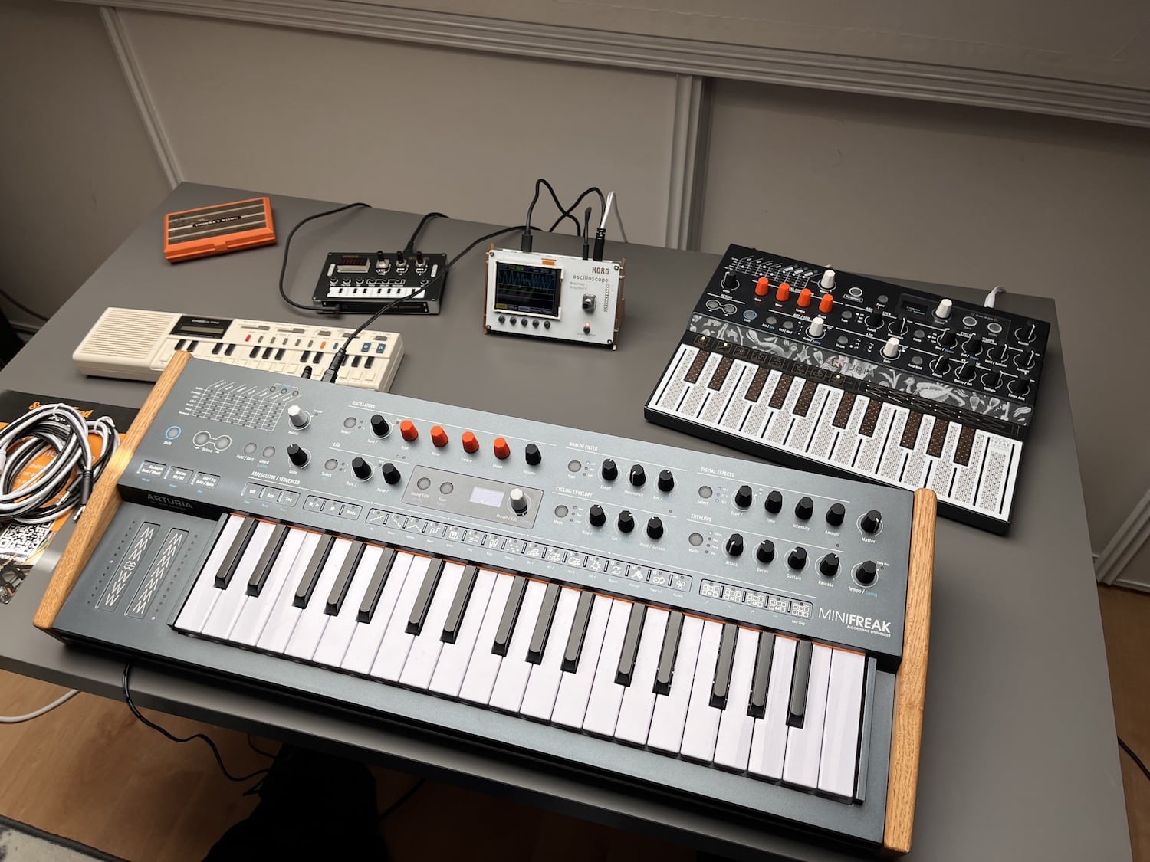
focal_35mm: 26
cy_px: 431
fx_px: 864
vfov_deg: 53.1
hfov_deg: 67.3
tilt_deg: -48.4
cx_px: 575
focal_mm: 5.1
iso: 50
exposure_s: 1/358
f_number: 1.6
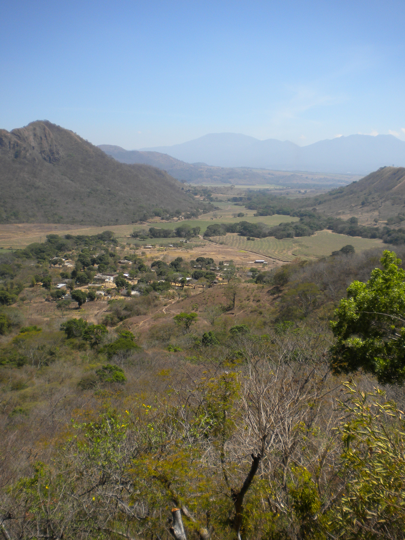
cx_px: 202
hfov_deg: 40.7
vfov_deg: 52.6
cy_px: 270
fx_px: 546
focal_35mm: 35
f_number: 4.6
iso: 80
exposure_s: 1/675
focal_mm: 6.3
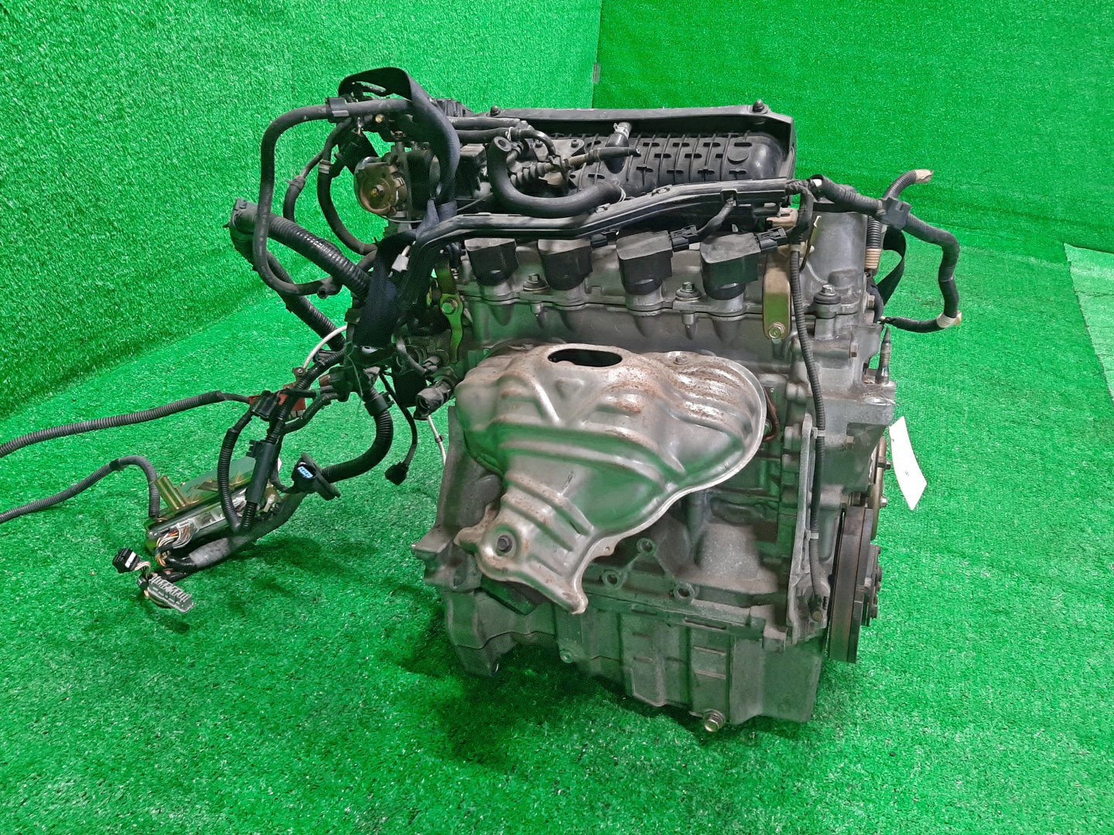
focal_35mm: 26
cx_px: 557
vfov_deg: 53.1
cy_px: 418
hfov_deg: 67.3
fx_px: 837
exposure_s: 1/50
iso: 203
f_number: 1.7
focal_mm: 3.93
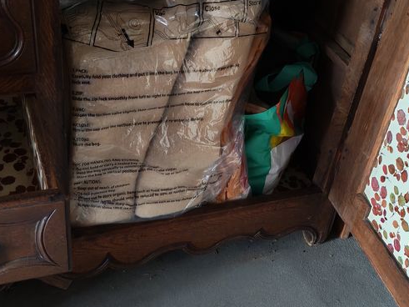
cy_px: 199
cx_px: 172
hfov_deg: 34.9
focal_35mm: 55
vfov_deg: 26.4
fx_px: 650
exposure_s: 1/33
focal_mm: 6.12
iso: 2000
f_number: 1.9
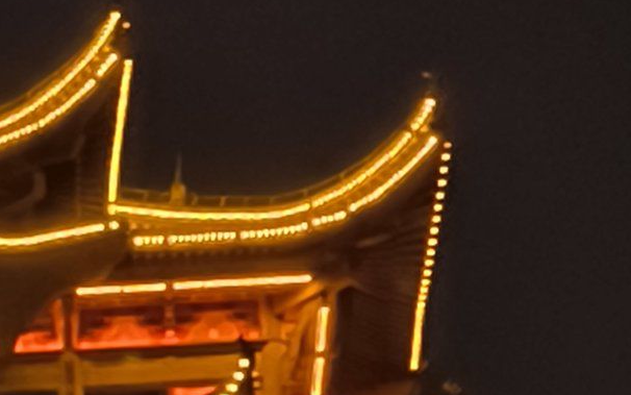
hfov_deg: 8.0
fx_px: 4438
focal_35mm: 258
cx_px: -201
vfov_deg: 4.9
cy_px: 1144
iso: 500
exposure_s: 1/25.1
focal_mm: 5.35
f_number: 1.7
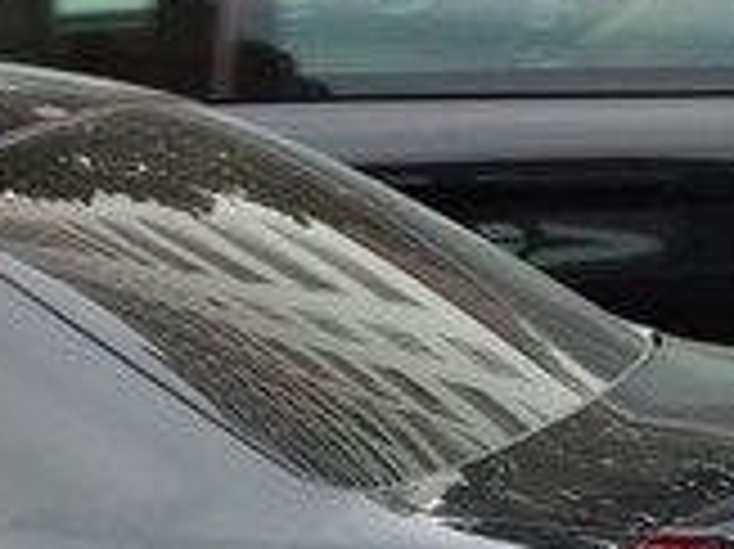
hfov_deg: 9.0
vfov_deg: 7.0
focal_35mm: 211
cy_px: 758
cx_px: -594
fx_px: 4471
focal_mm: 5.99
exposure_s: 1/159
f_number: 2.6
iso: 100
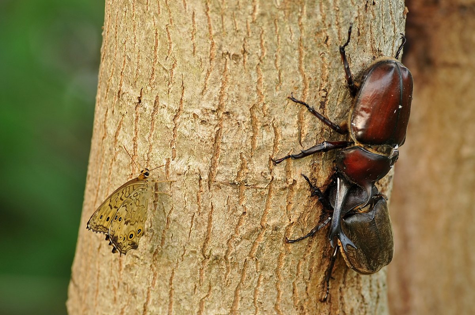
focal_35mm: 1050
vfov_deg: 1.3
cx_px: 238
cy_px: 158
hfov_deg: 2.0
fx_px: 13837
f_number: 5.6
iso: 400
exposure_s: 1/50
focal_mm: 700
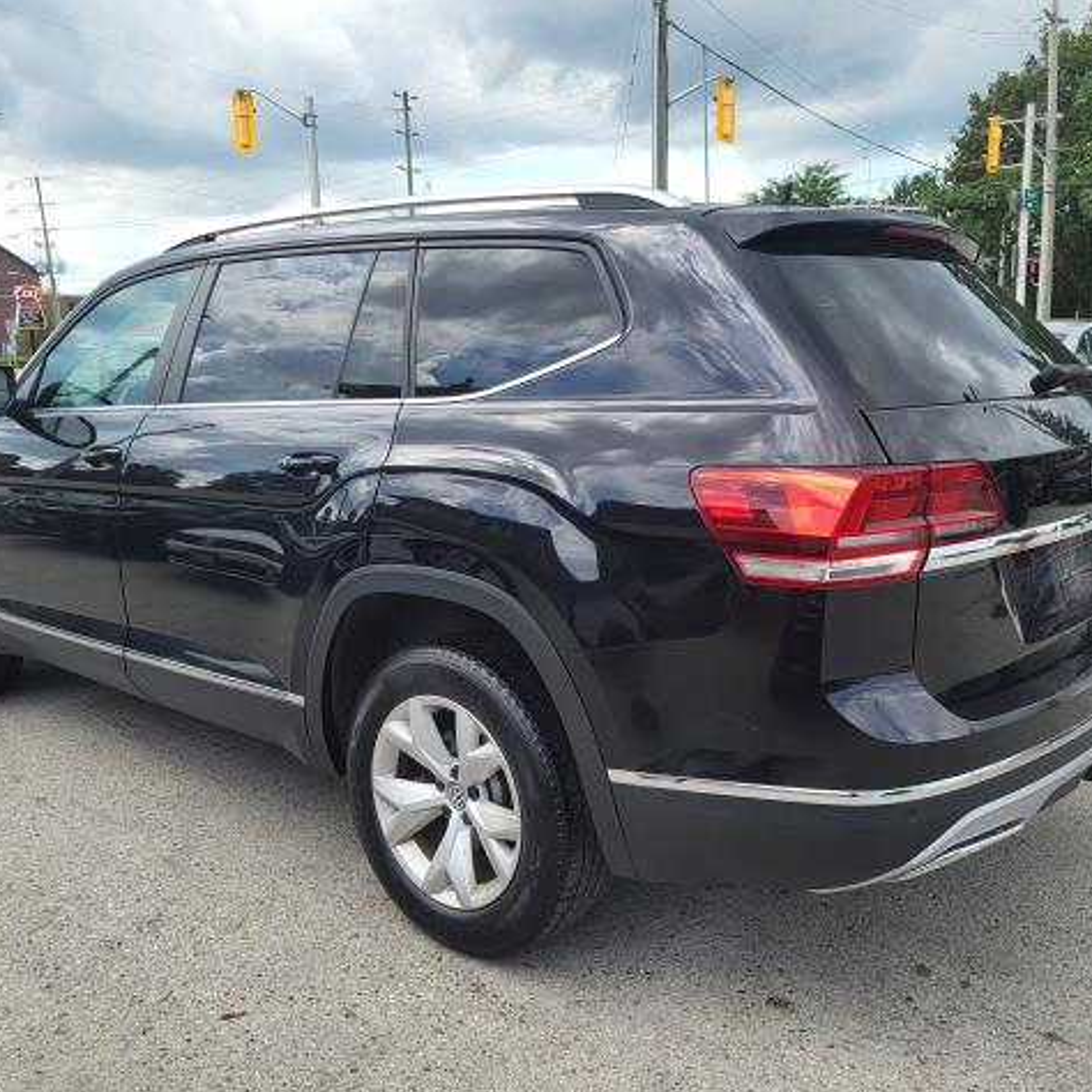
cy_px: 546
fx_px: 1106
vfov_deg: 52.5
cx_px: 539
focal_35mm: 31
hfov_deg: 52.5
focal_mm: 5.4
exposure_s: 1/947
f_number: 1.8
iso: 40
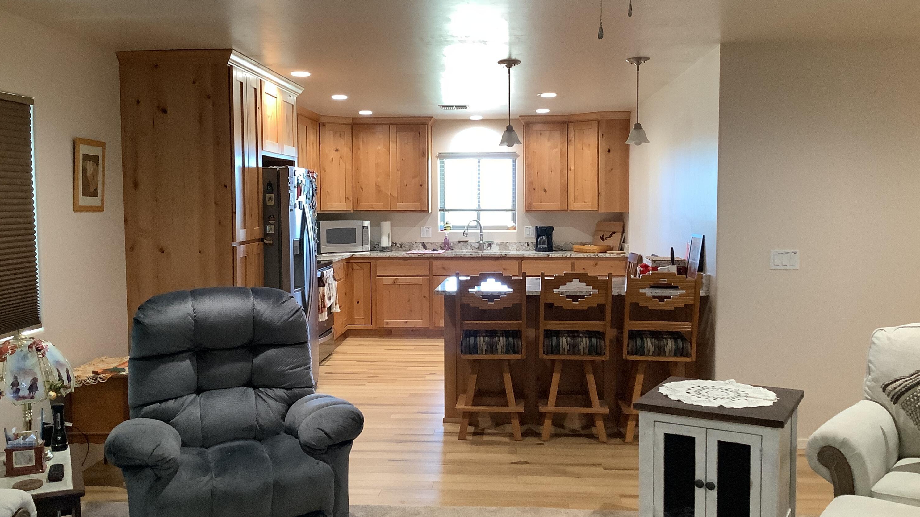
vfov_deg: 34.6
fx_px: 829
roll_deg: +0.1
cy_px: 256
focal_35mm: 34
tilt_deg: -5.0
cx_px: 460
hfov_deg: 58.0
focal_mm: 3.3
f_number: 2.4
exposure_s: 1/60
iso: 250
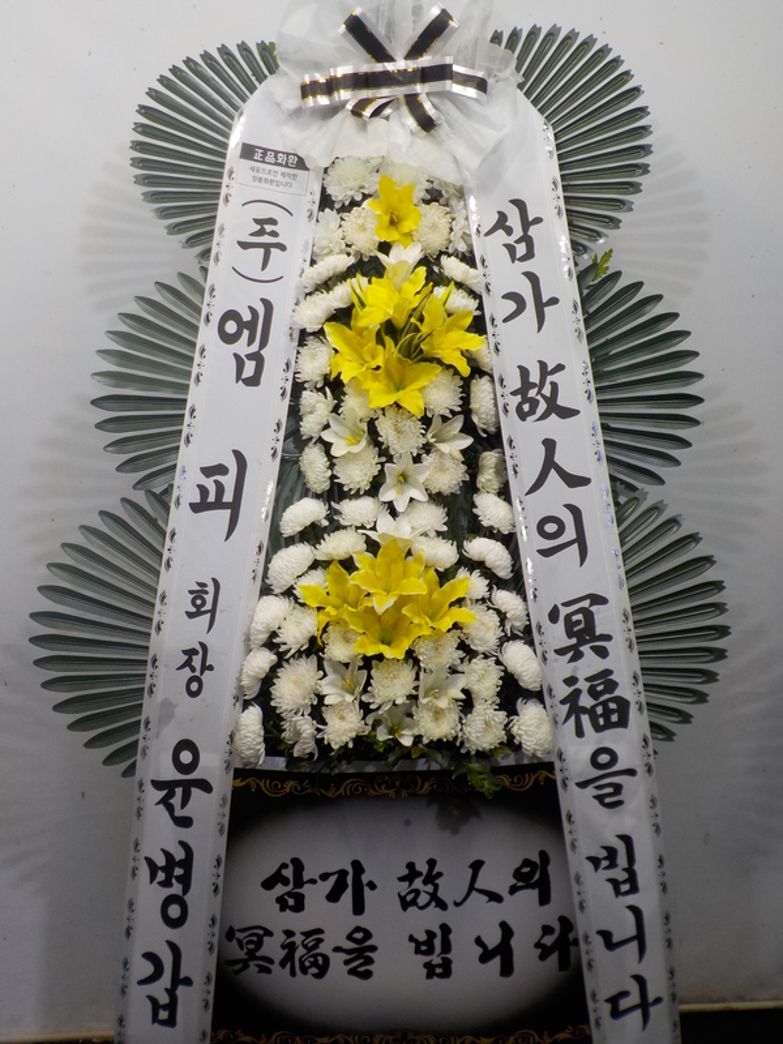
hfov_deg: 46.8
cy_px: 522
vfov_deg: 60.0
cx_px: 392
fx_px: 905
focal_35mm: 30
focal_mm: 4.1
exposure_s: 1/50
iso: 125
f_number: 3.3
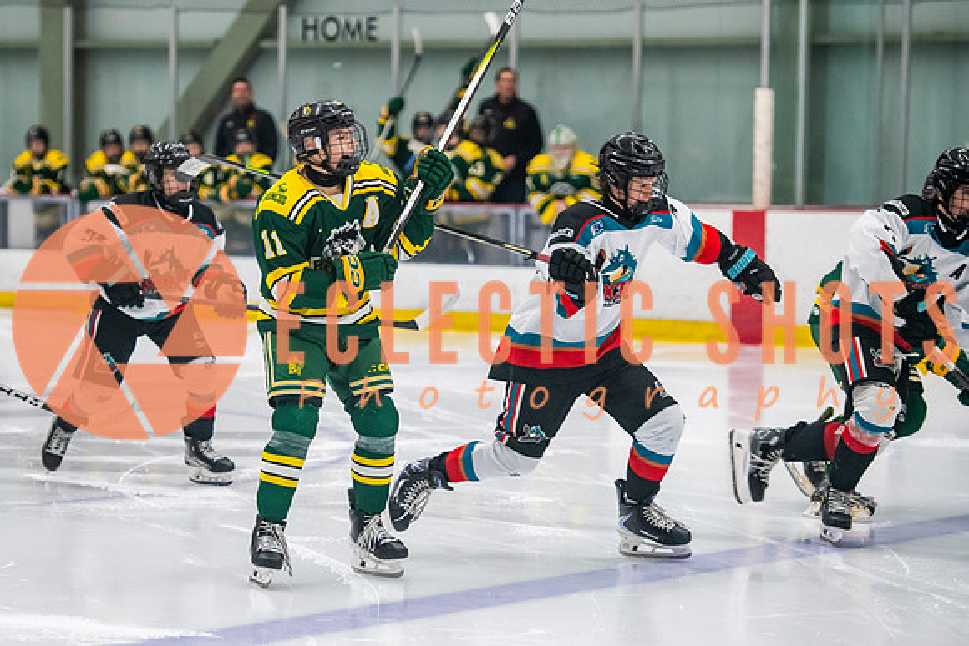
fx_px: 3950
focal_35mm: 147
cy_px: 383
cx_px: 395
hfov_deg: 14.0
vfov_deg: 9.4
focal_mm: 120
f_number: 3.2
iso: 2500
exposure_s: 1/640
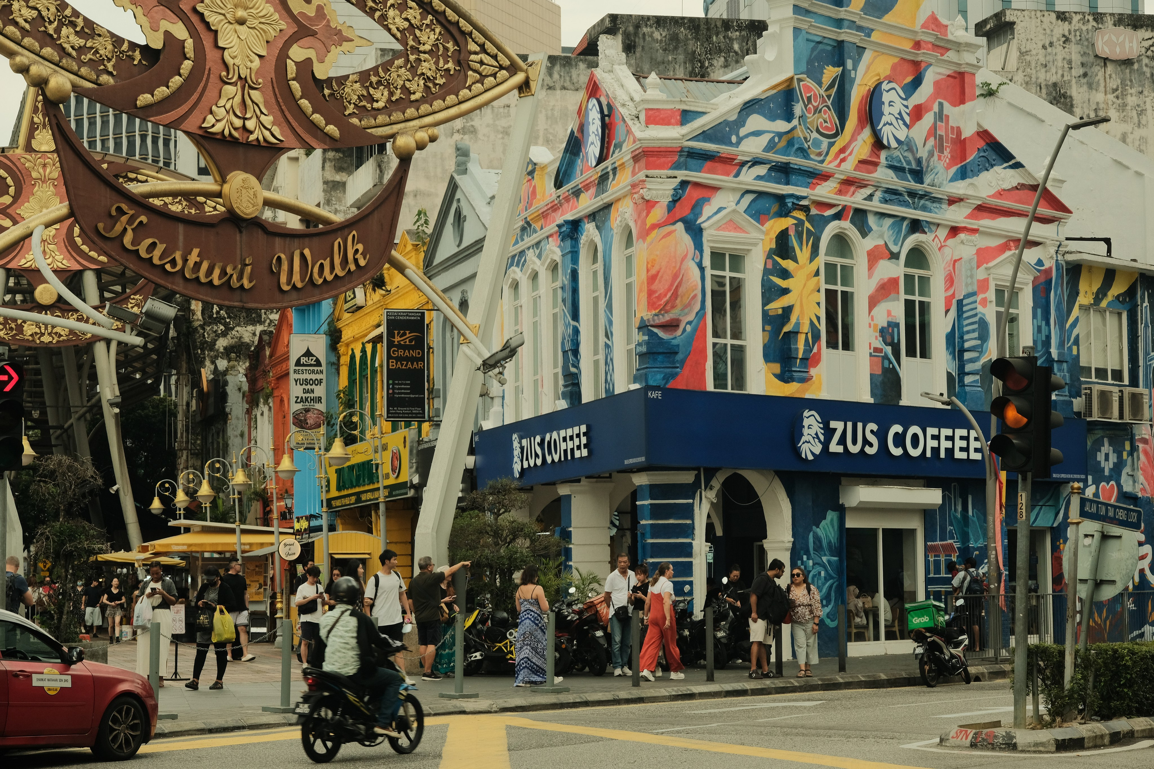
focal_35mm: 84
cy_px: 384
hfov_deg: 24.2
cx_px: 577
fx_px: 2693
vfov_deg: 16.3
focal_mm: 56
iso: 800
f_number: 7.1
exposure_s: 1/250
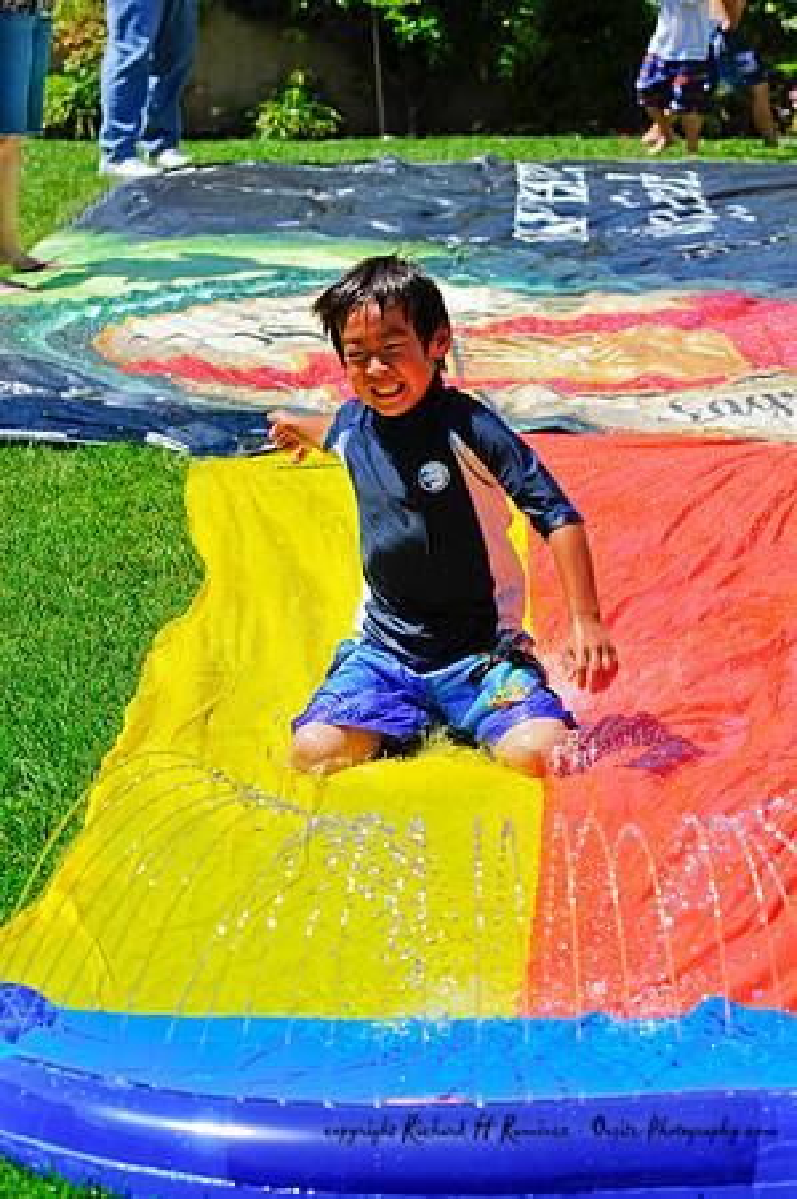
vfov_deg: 19.5
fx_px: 3495
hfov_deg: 13.0
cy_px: 600
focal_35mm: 105
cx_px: 398
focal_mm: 70
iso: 200
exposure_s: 1/1000
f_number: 5
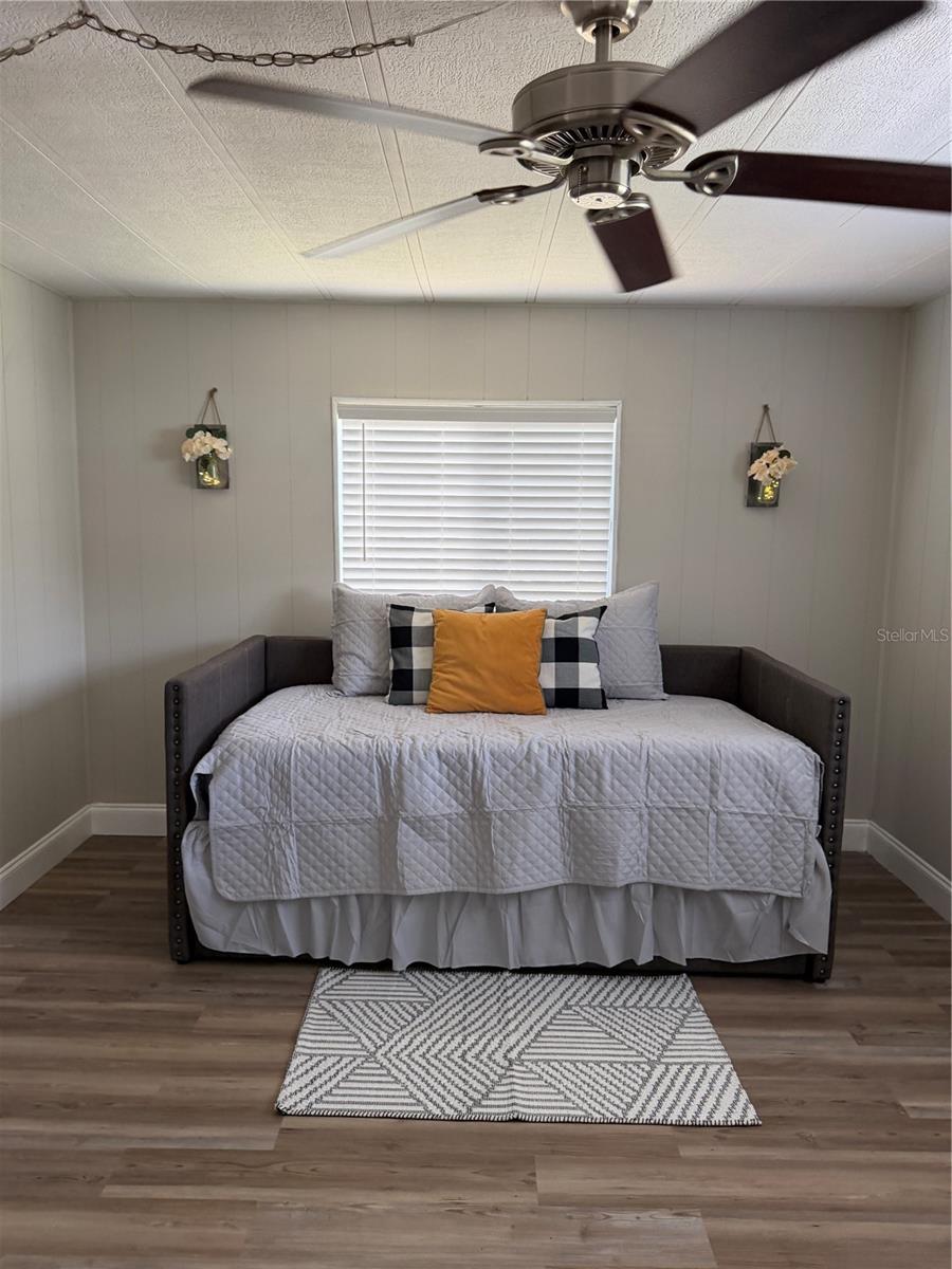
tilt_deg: -8.0
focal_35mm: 24
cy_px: 634
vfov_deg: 71.6
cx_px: 476
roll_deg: -1.6
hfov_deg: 56.8
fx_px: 880
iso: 250
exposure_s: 1/120
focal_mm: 6.76
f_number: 1.78
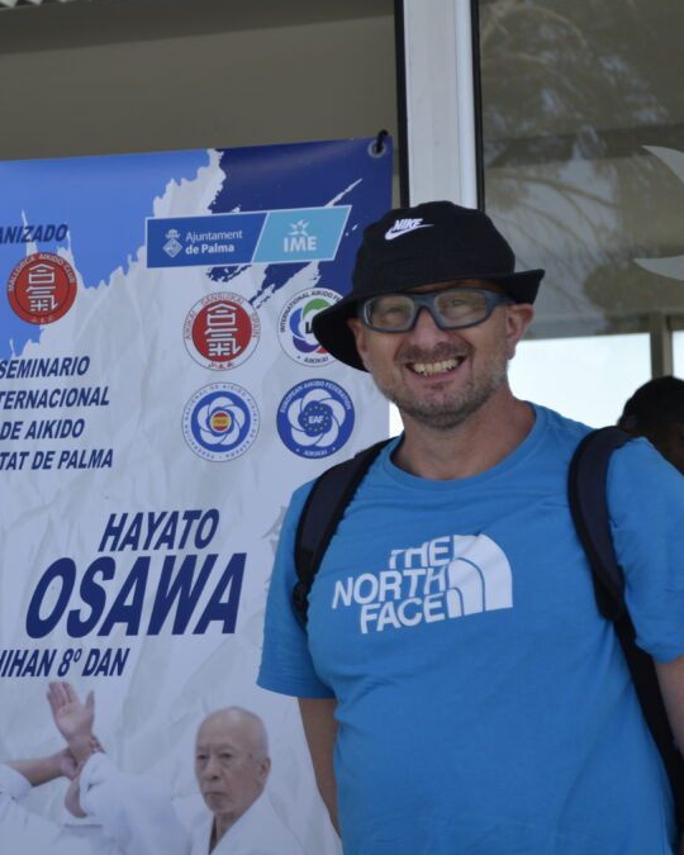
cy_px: 428
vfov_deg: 17.3
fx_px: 2809
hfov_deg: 13.8
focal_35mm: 111
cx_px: 90
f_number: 6.3
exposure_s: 1/160
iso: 100
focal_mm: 52
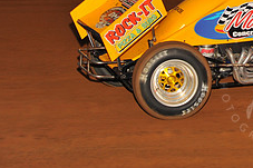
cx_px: 286
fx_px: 1257
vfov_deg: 7.6
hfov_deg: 11.3
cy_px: -21
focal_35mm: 179
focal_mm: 70
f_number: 7.1
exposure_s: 1/320
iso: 800
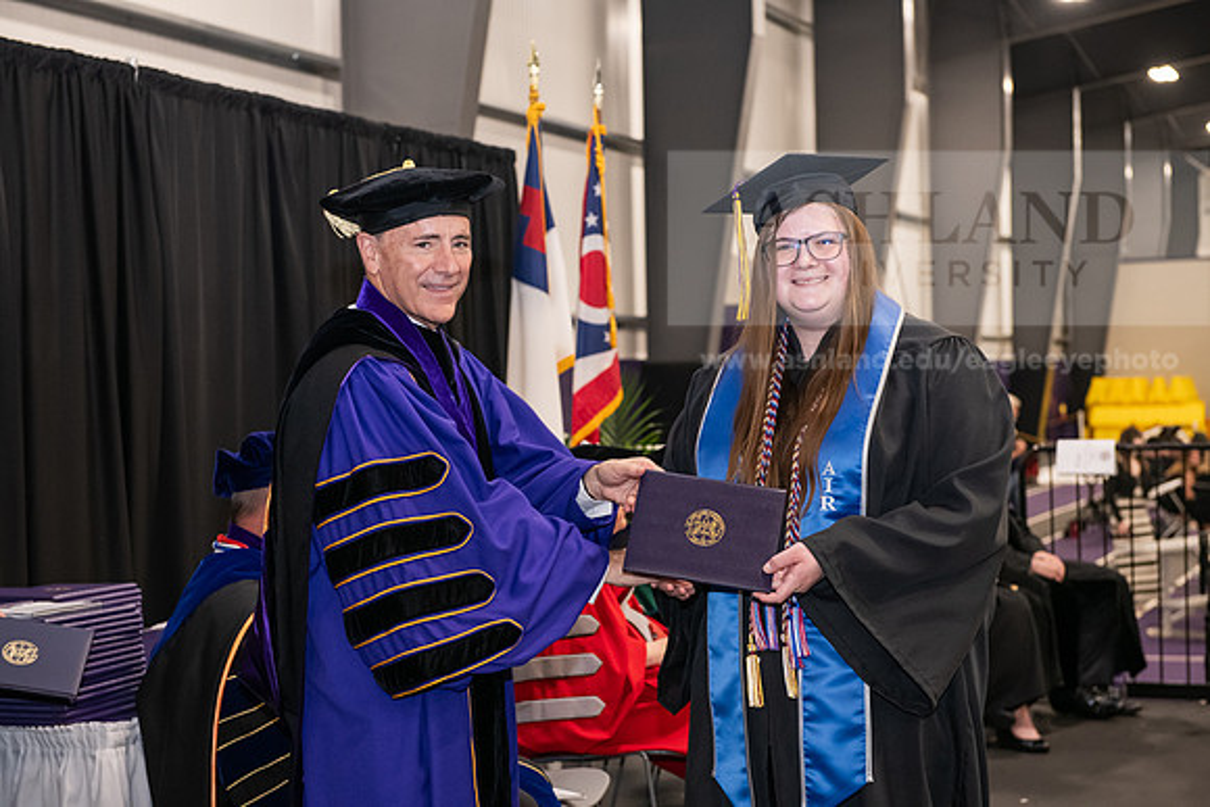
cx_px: 605
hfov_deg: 30.5
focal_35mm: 66
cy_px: 404
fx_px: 2219
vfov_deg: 20.6
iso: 2500
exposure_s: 1/125
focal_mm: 66
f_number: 5
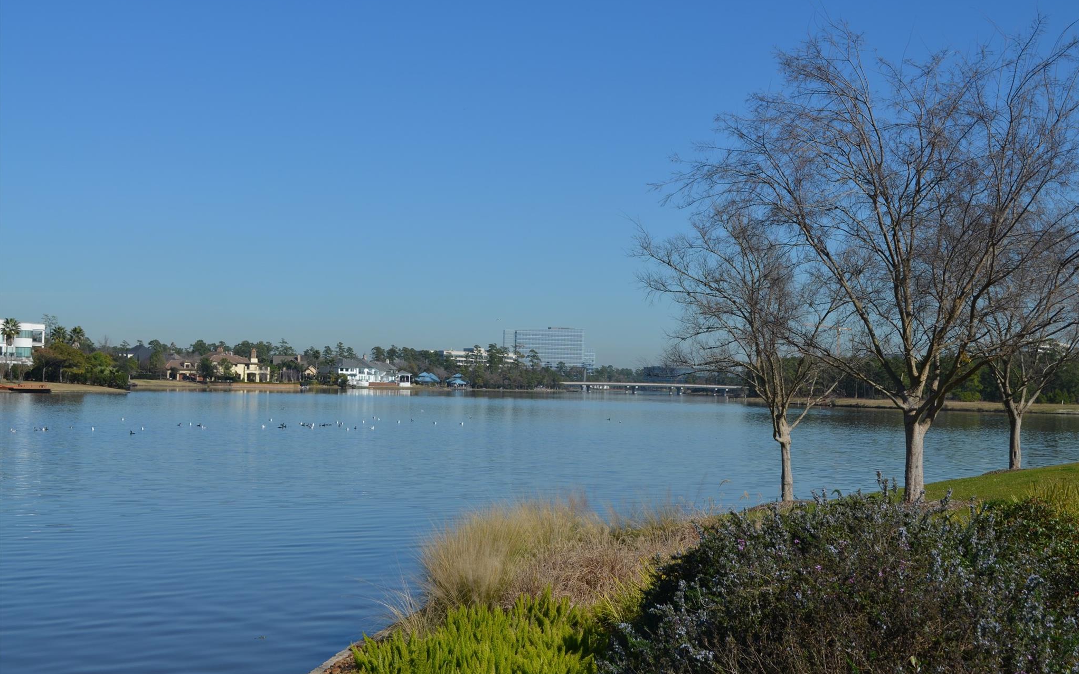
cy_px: 333
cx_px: 540
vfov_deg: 24.2
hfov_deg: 37.9
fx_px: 1573
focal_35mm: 54
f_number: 9
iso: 100
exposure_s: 1/320
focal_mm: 35
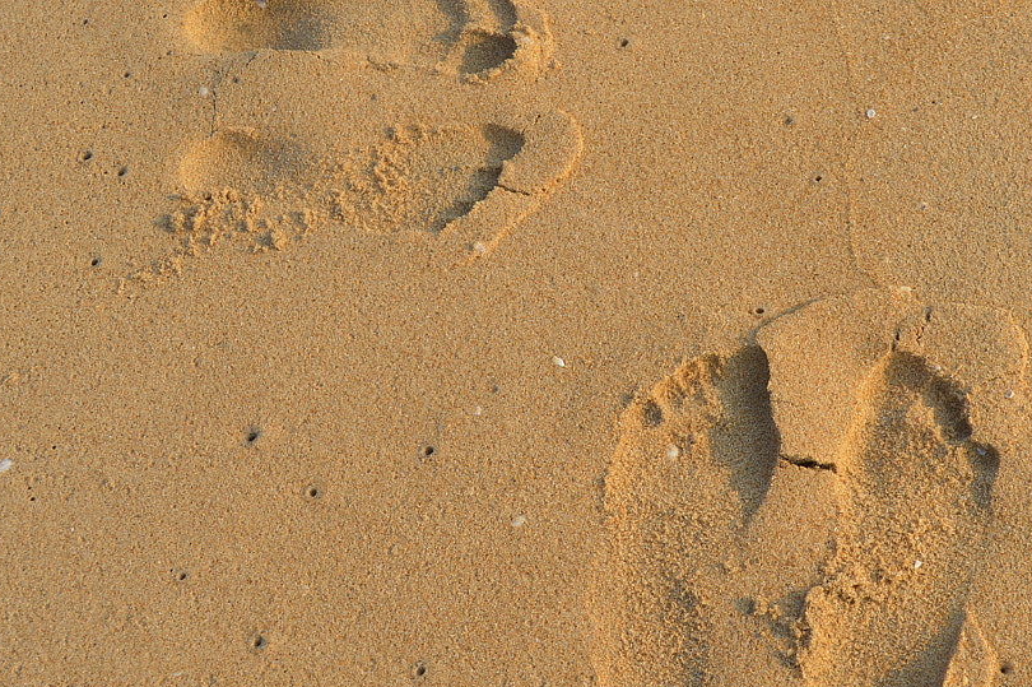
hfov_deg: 25.1
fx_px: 2291
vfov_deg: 17.0
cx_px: 759
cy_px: 270
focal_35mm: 80
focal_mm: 27
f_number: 6.3
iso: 100
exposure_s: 1/160
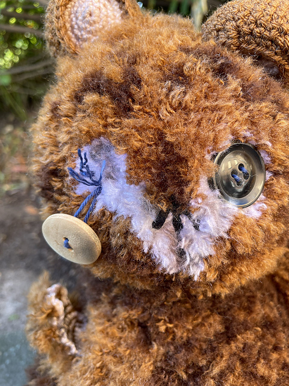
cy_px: 193
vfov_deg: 67.3
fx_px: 289
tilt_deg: -24.5
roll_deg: +0.2
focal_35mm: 26
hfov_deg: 53.1
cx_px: 144
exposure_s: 1/121
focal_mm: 4.2
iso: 40
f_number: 1.6
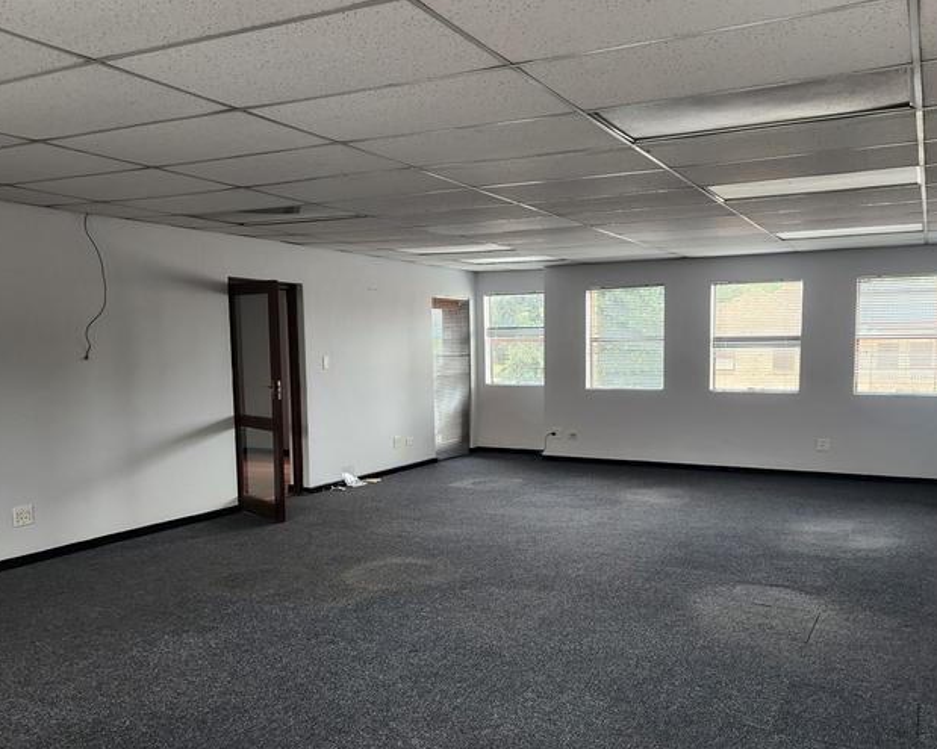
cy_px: 430
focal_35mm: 29
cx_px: 546
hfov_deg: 60.1
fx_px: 804
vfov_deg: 49.8
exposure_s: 1/180
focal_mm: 5.4
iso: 125
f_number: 1.8
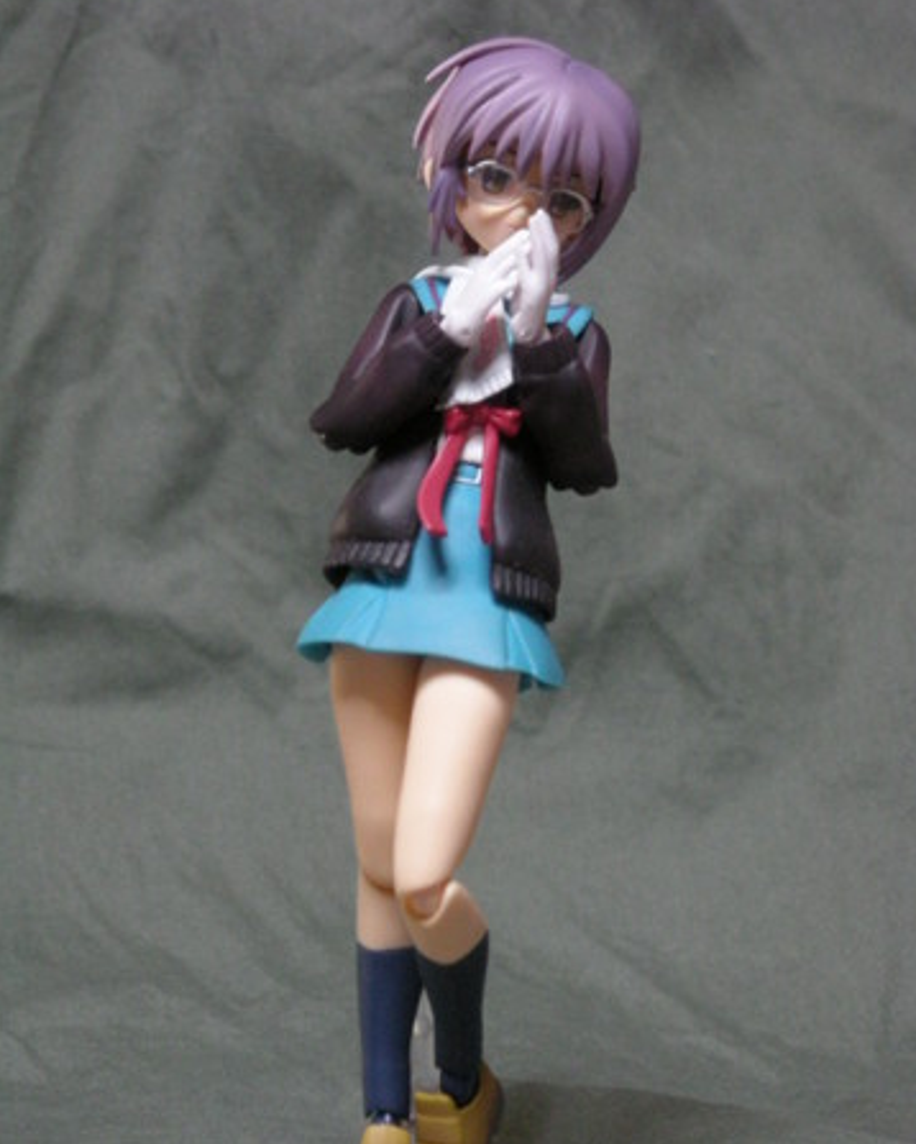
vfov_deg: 17.5
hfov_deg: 14.0
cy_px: 601
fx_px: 3725
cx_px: 458
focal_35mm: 110
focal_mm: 17.1
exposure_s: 1/30
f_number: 4.7
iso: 400
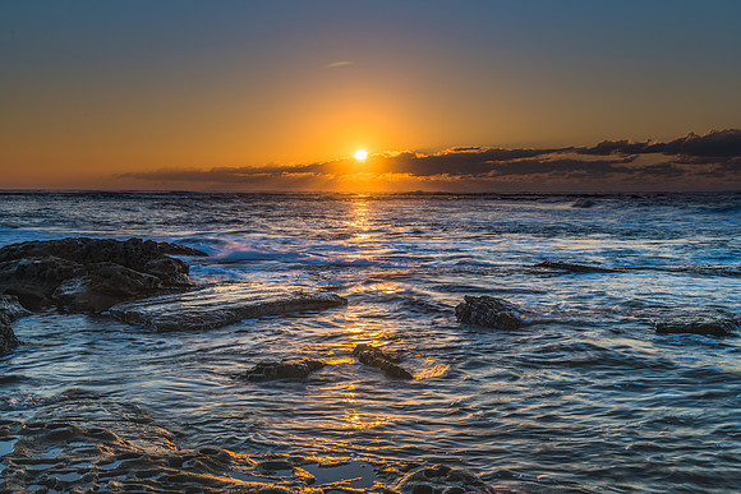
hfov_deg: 49.2
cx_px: 370
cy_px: 247
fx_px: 809
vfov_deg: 34.0
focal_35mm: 39
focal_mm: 38
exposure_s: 1/8
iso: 31
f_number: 14
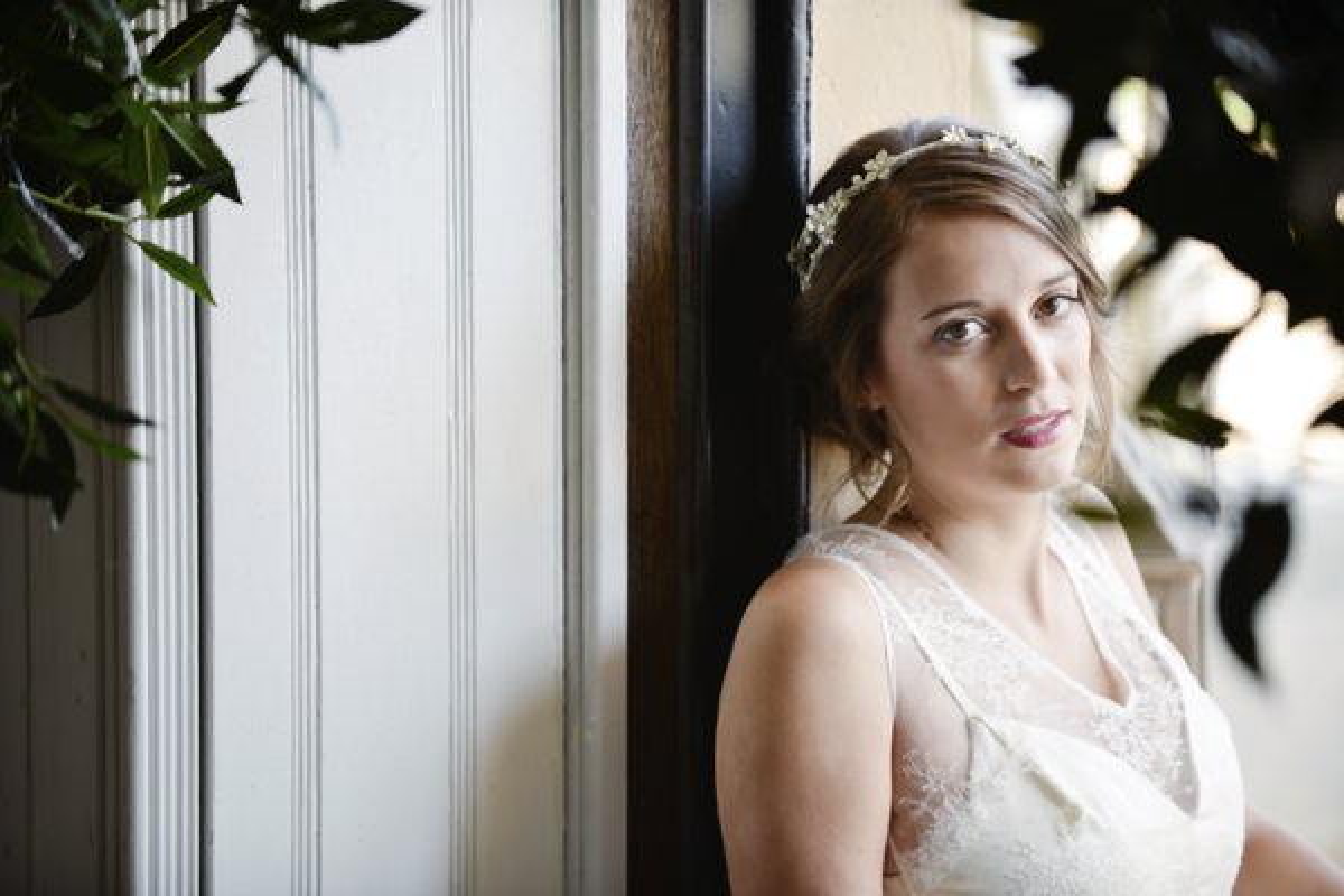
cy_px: 448
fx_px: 5786
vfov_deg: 8.9
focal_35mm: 155
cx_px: 672
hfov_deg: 13.2
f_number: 2.8
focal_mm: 155
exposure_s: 1/100
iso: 100
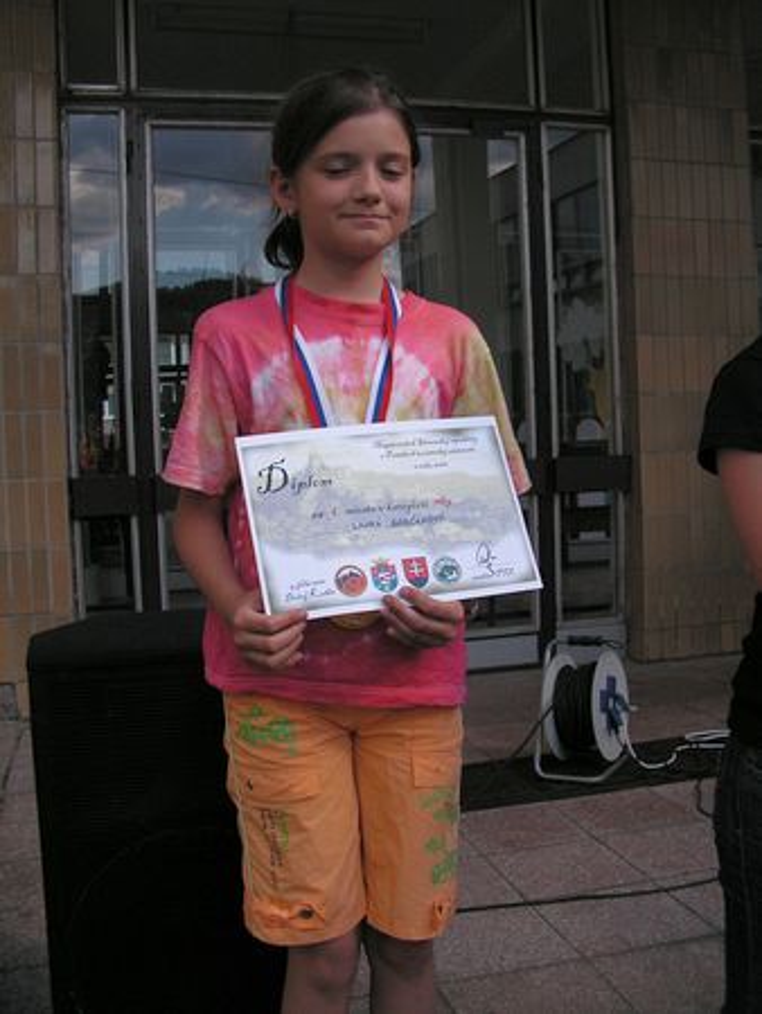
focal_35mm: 36
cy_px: 507
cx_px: 381
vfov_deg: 51.3
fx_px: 1056
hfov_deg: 39.7
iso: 50
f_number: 3.2
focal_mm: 6
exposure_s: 1/250
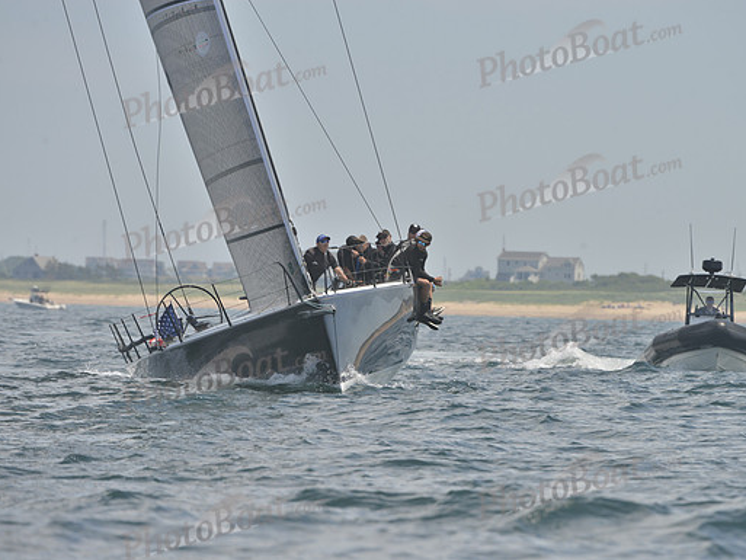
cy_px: 280
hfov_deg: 4.6
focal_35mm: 435
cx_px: 403
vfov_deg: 3.4
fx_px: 9377
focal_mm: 400
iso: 280
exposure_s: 1/800
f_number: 9
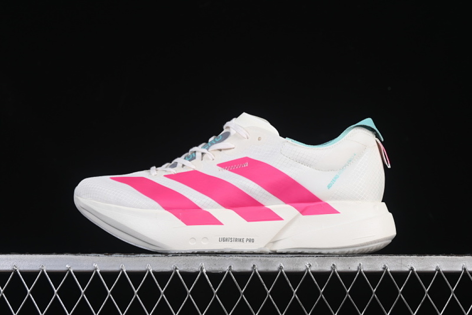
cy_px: 158
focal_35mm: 75
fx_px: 983
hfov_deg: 27.0
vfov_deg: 18.2
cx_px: 236
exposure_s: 1/80
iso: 160
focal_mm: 50
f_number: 8
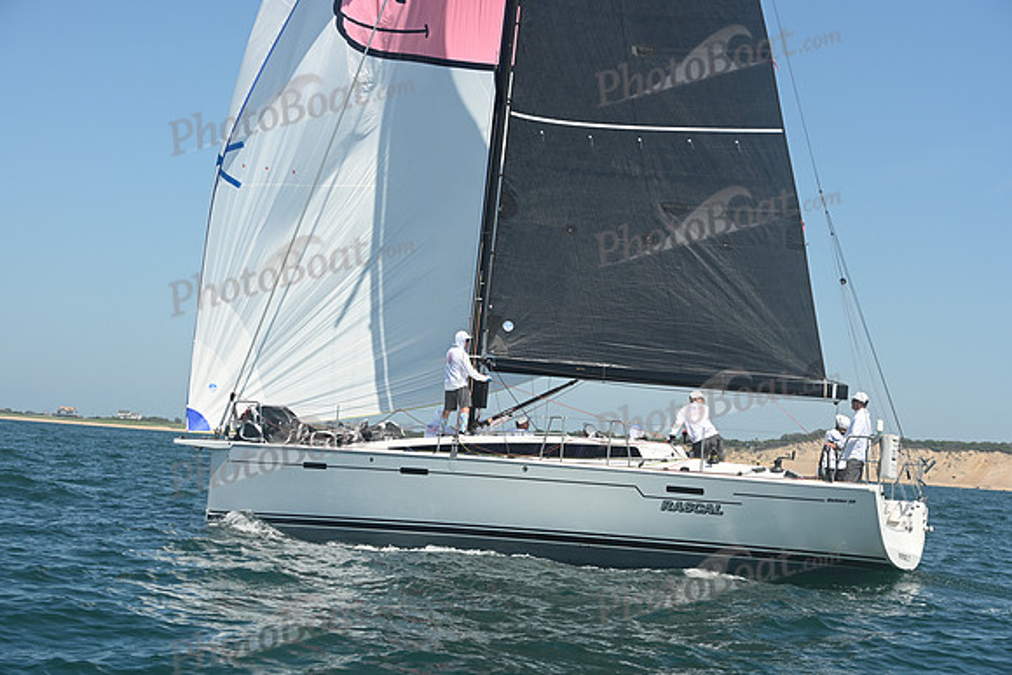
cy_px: 338
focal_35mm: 70
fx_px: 1968
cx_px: 506
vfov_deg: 19.5
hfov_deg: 28.8
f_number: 8
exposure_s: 1/1000
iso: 320
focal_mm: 70
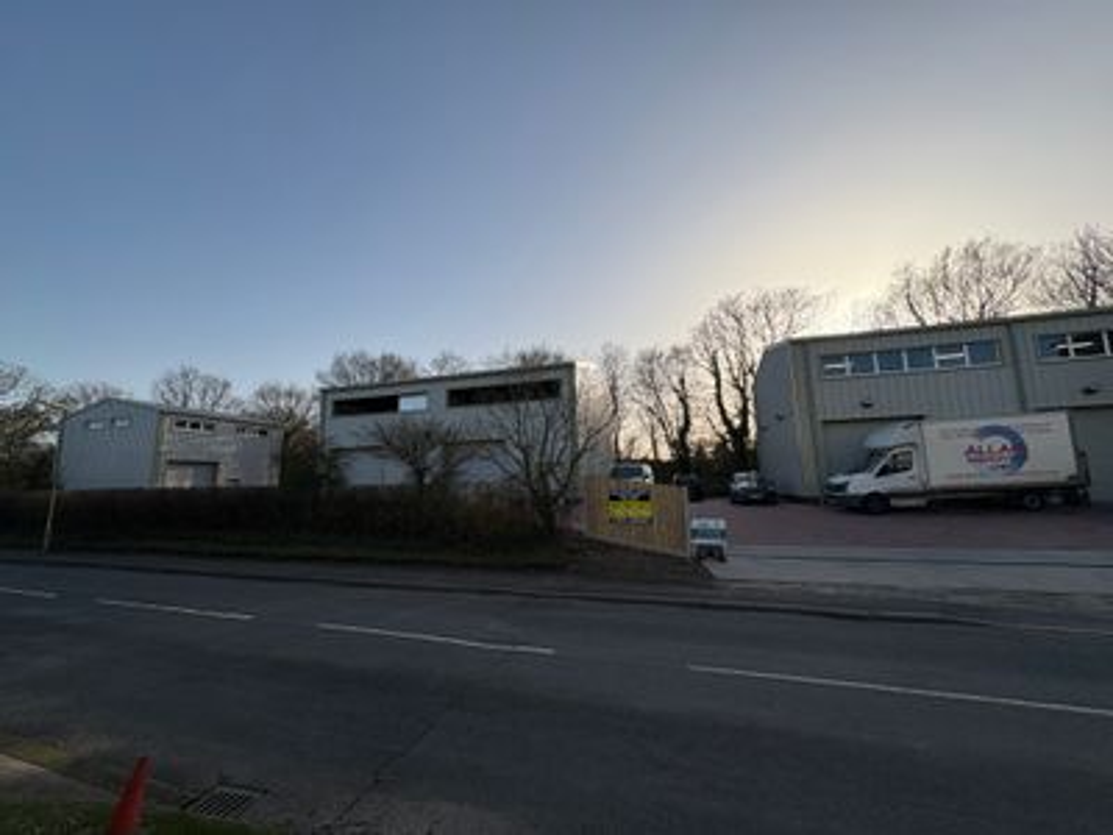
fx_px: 450
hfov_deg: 102.1
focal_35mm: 14
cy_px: 418
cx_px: 556
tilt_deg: +9.5
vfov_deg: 85.7
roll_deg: +2.3
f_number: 2.2
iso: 50
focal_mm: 2.22
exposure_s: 1/2494
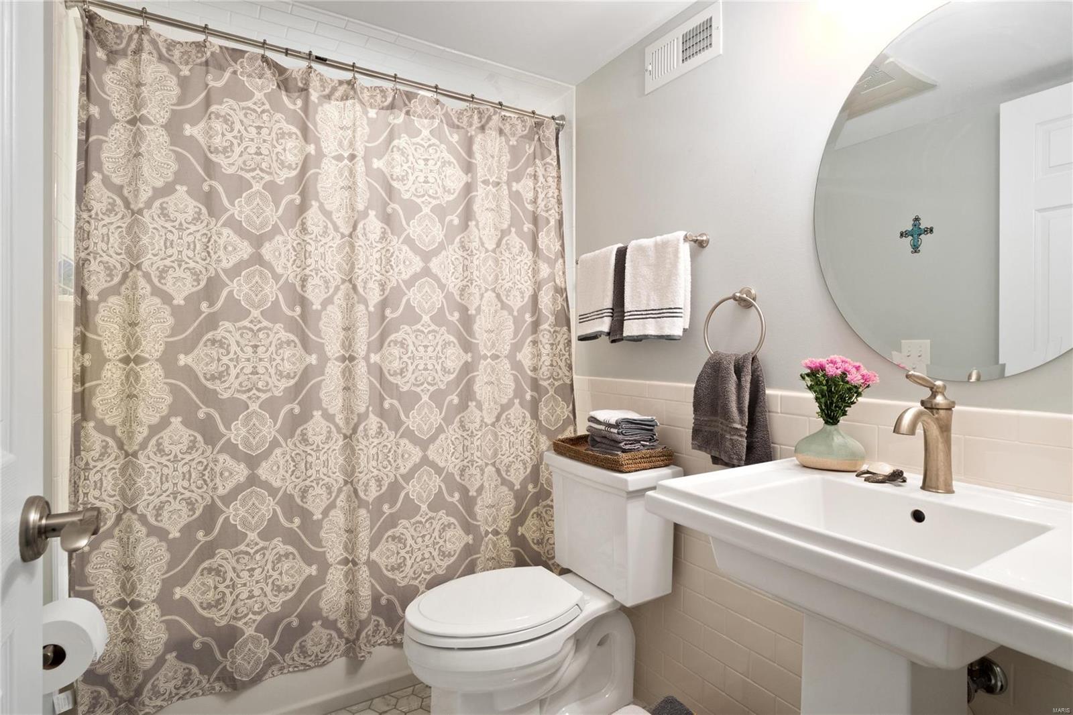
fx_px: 536
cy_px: 358
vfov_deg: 67.4
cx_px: 536
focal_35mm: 18
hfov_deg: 90.0
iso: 400
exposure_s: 1/2.5
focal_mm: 9
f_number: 8
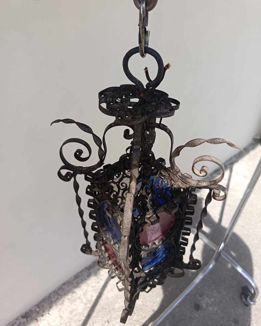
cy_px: 165
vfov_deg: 66.0
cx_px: 134
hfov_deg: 54.9
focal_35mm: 26
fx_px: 251
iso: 100
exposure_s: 1/265
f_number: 1.75
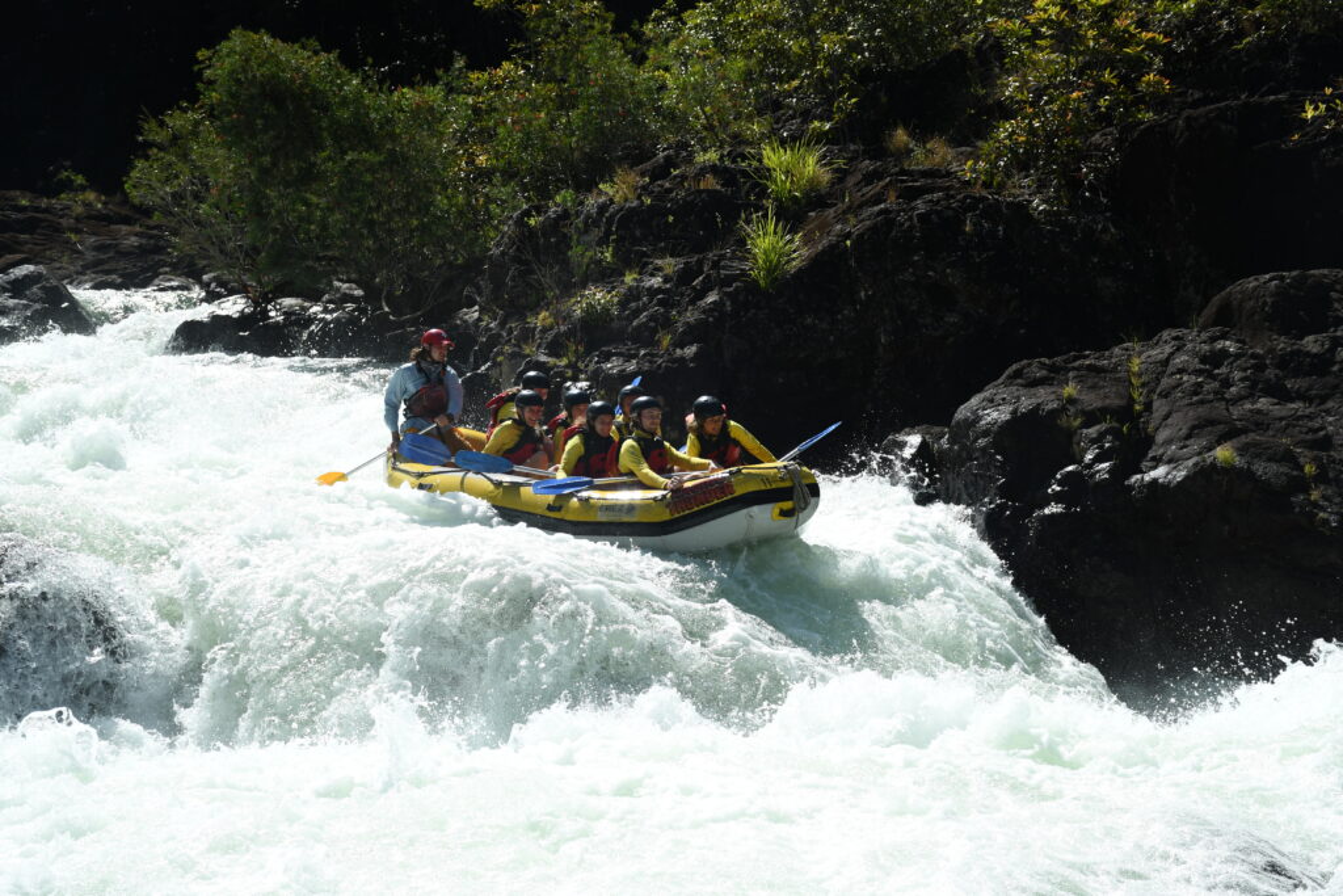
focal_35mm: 67
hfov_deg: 30.1
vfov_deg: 20.3
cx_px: 672
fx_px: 2500
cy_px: 448
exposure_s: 1/1250
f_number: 5.6
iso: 200
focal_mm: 45
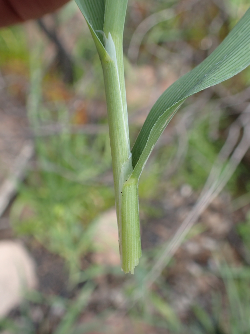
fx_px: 289
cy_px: 167
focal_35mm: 30
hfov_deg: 46.8
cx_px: 125
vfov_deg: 60.0
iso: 100
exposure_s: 1/160
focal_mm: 5.5
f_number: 2.3
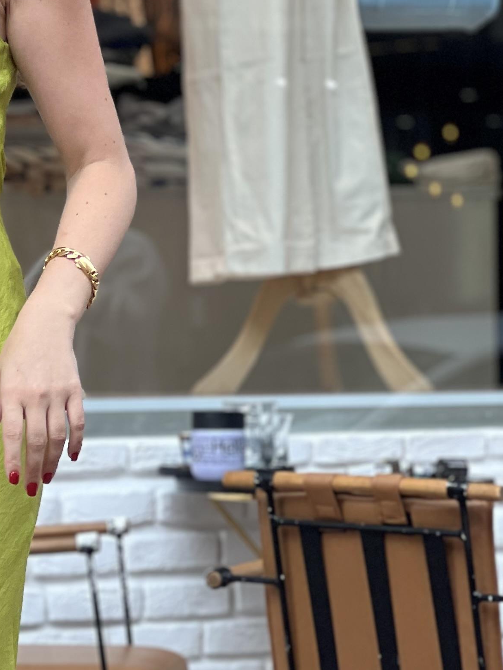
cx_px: -140
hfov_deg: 7.4
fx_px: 3856
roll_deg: +0.2
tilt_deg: +0.2
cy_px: 475
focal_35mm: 199
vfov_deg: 9.9
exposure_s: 1/121
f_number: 2.8
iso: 32
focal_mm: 9
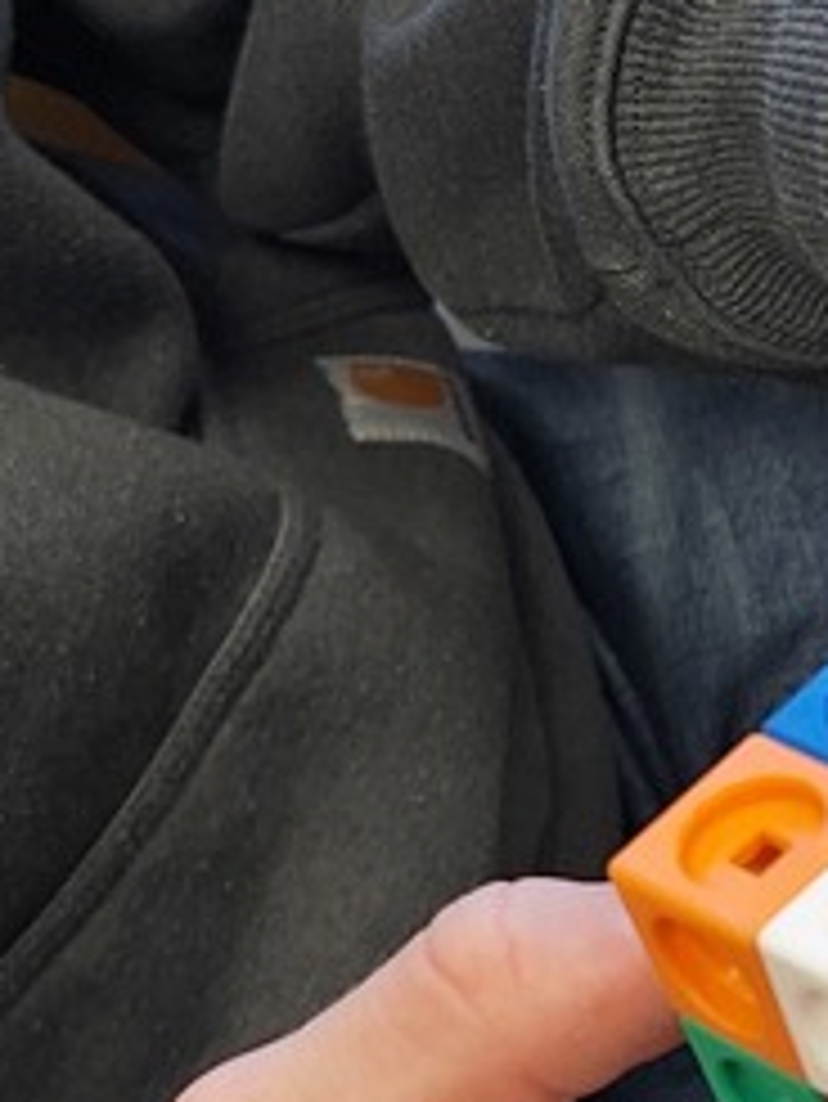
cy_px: 378
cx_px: 1228
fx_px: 3059
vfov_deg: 20.4
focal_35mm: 96
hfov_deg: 14.4
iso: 80
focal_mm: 5.54
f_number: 1.8
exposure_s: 1/120
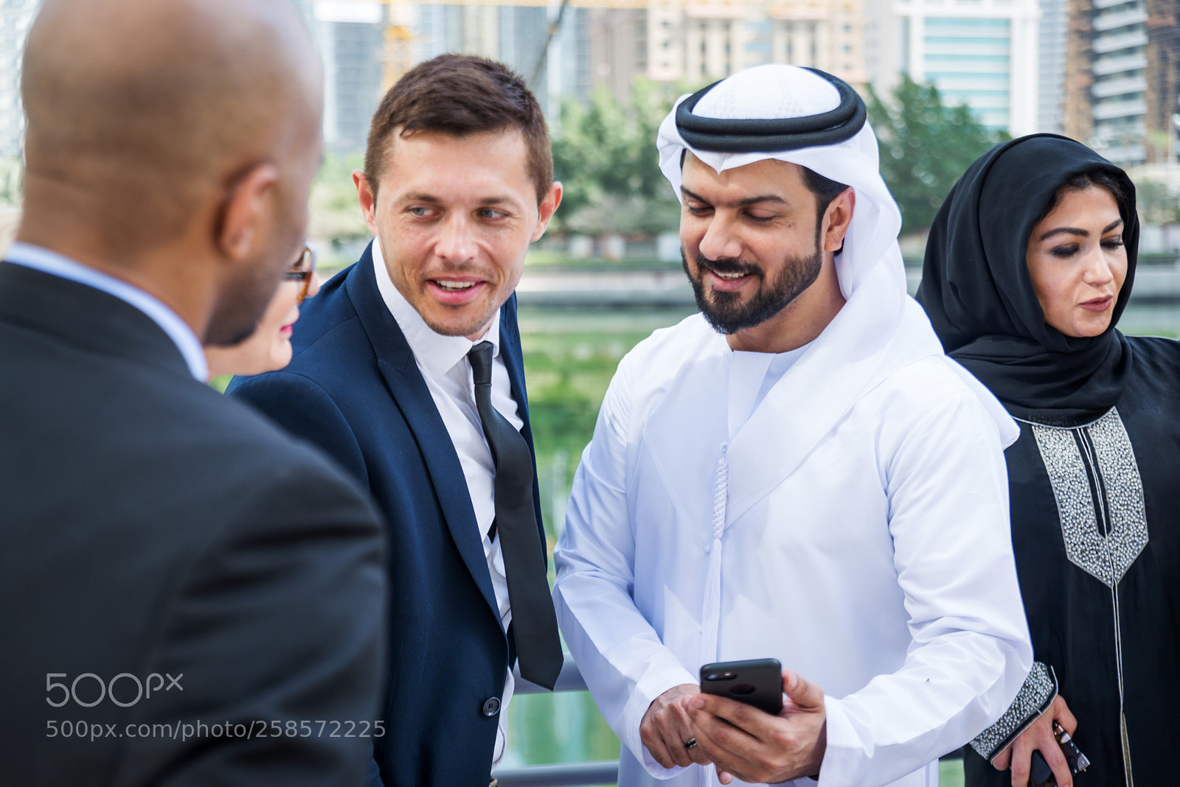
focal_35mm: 55
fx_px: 1803
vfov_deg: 24.6
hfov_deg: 36.2
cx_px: 590
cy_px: 394
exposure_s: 1/250
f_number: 3.5
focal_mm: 55
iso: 100
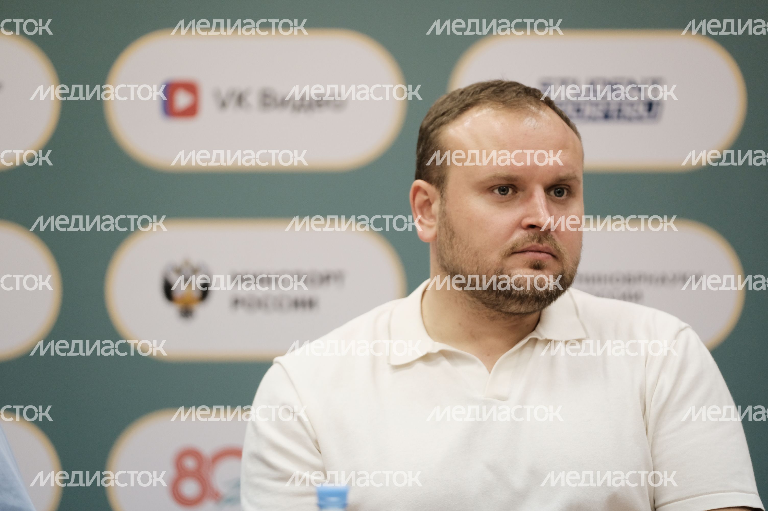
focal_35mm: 210
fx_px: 4476
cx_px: 384
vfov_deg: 6.5
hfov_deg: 9.8
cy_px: 256
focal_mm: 140
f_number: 2.8
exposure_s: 1/125
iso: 1250
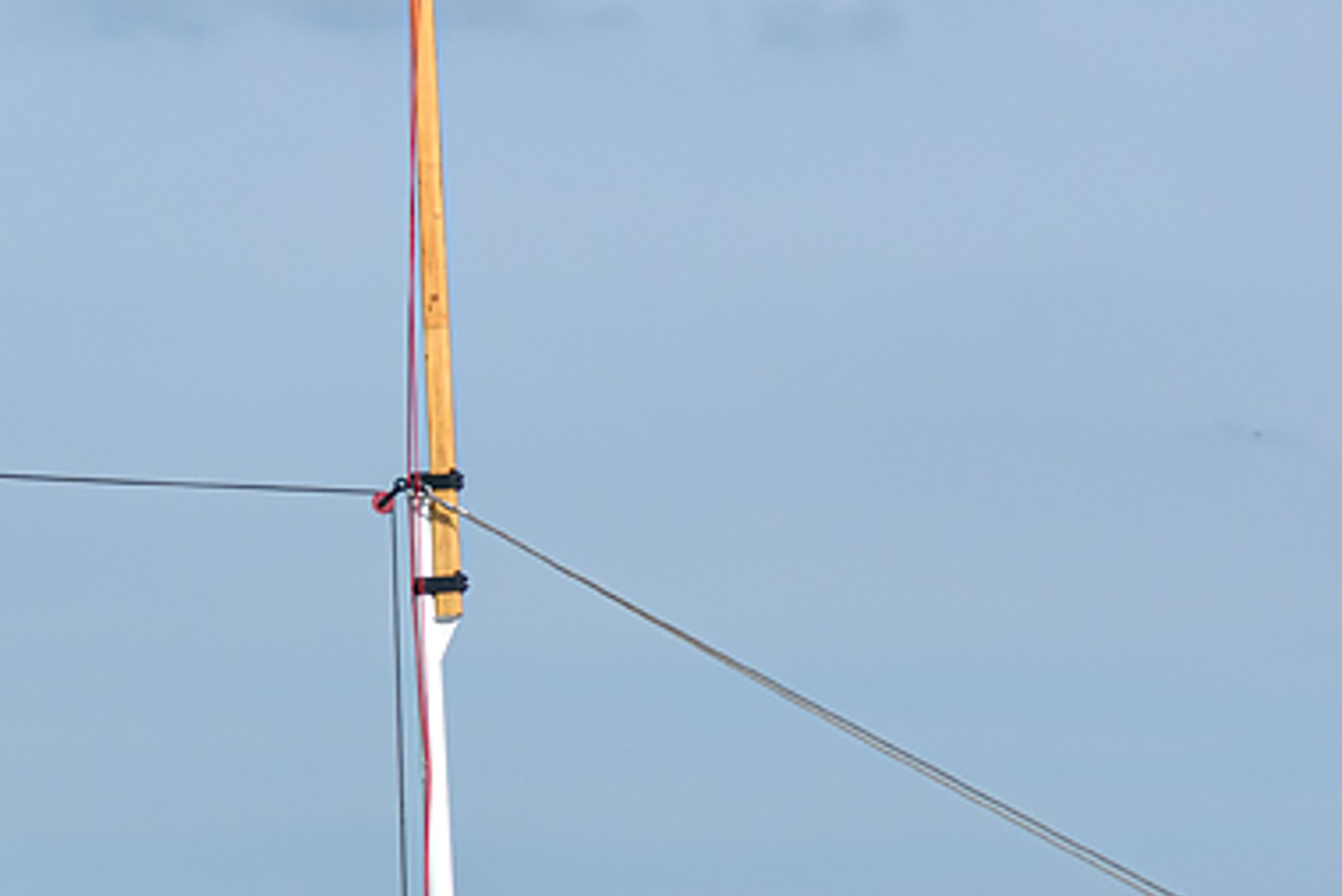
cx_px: -216
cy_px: 942
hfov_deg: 5.4
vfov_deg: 3.6
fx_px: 14170
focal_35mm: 380
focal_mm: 80
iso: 200
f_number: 8
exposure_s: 1/800
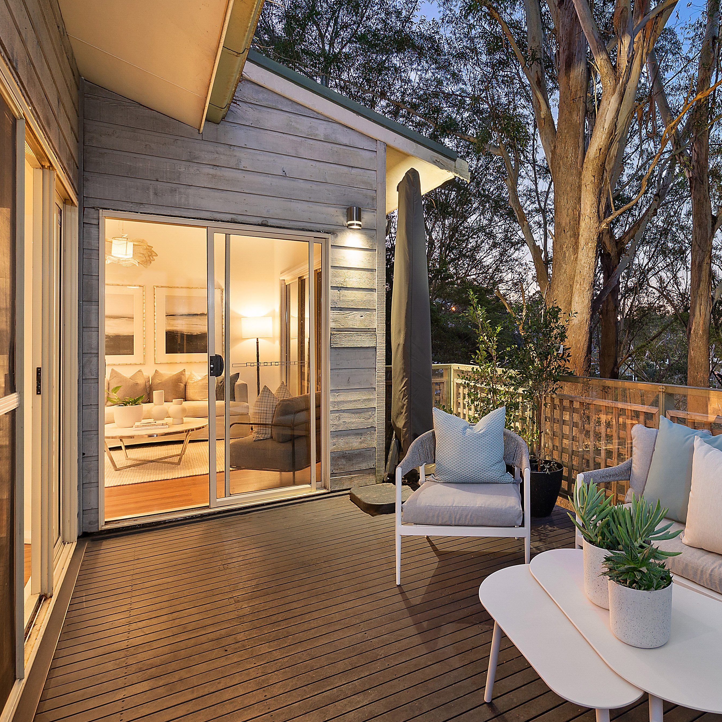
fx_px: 496
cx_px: 486
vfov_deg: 72.1
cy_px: 357
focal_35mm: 21
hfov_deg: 69.9
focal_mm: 16
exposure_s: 3.2
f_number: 11
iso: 400
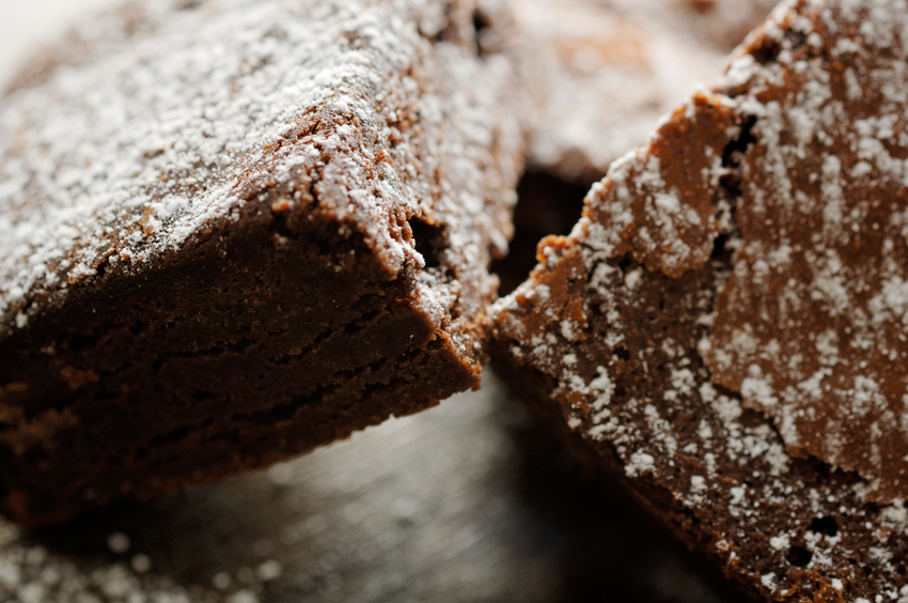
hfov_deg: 27.0
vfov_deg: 18.1
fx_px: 1889
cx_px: 454
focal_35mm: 75
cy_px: 302
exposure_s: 1/30
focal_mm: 50
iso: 100
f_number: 5.6
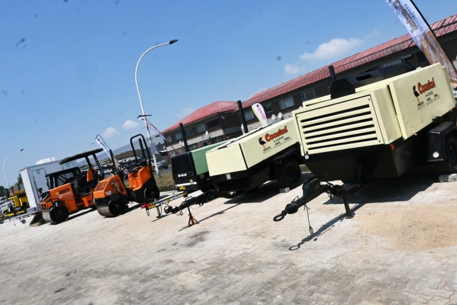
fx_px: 355
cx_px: 224
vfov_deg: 46.4
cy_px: 155
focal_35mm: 28
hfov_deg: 65.5
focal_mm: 18
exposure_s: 1/200
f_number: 13
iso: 100
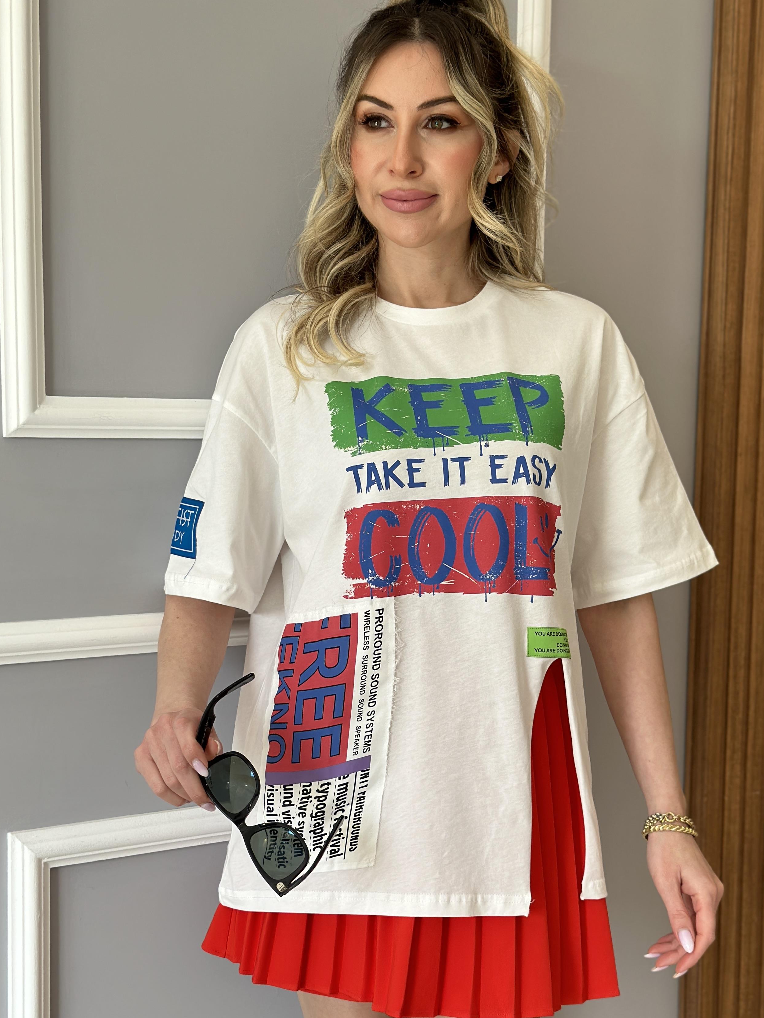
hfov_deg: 25.2
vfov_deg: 33.2
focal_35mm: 58
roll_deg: -0.9
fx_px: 1707
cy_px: 550
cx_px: 429
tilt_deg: -5.5
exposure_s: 1/244
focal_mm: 6.86
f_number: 1.78
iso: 80
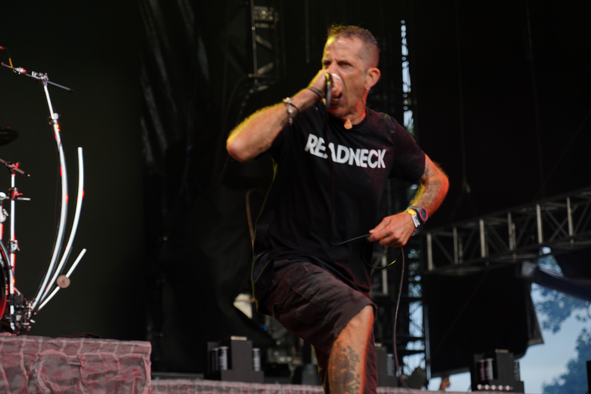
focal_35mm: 105
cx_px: 296
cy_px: 197
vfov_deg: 13.0
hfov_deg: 19.5
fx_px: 1724
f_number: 4
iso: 160
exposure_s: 1/125
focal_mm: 105
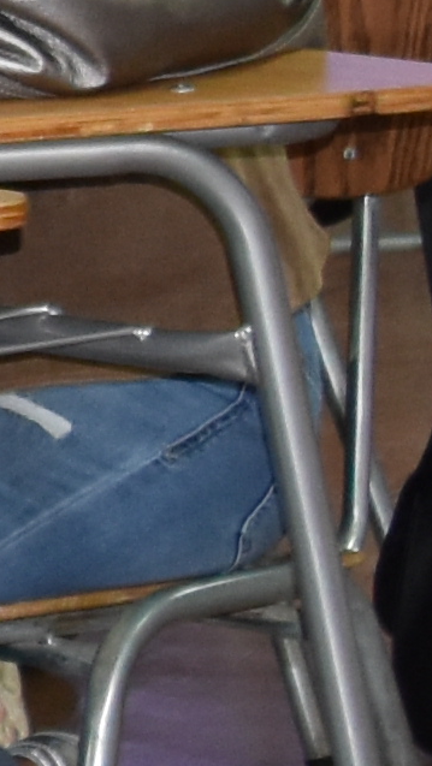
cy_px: -273
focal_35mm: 355
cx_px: -2178
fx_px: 7219
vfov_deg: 6.0
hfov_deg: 3.1
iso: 800
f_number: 4
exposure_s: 1/60
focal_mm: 24
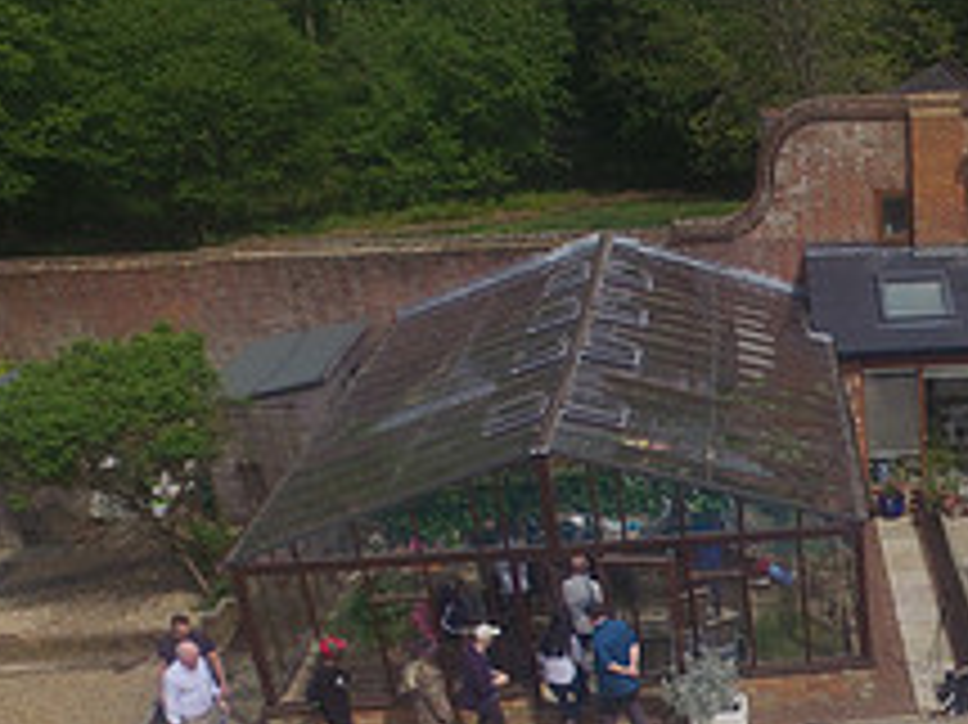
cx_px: 1018
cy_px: 663
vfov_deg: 26.1
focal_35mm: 54
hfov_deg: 32.1
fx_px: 1509
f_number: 2.8
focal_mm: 3.61
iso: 100
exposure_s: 1/1686
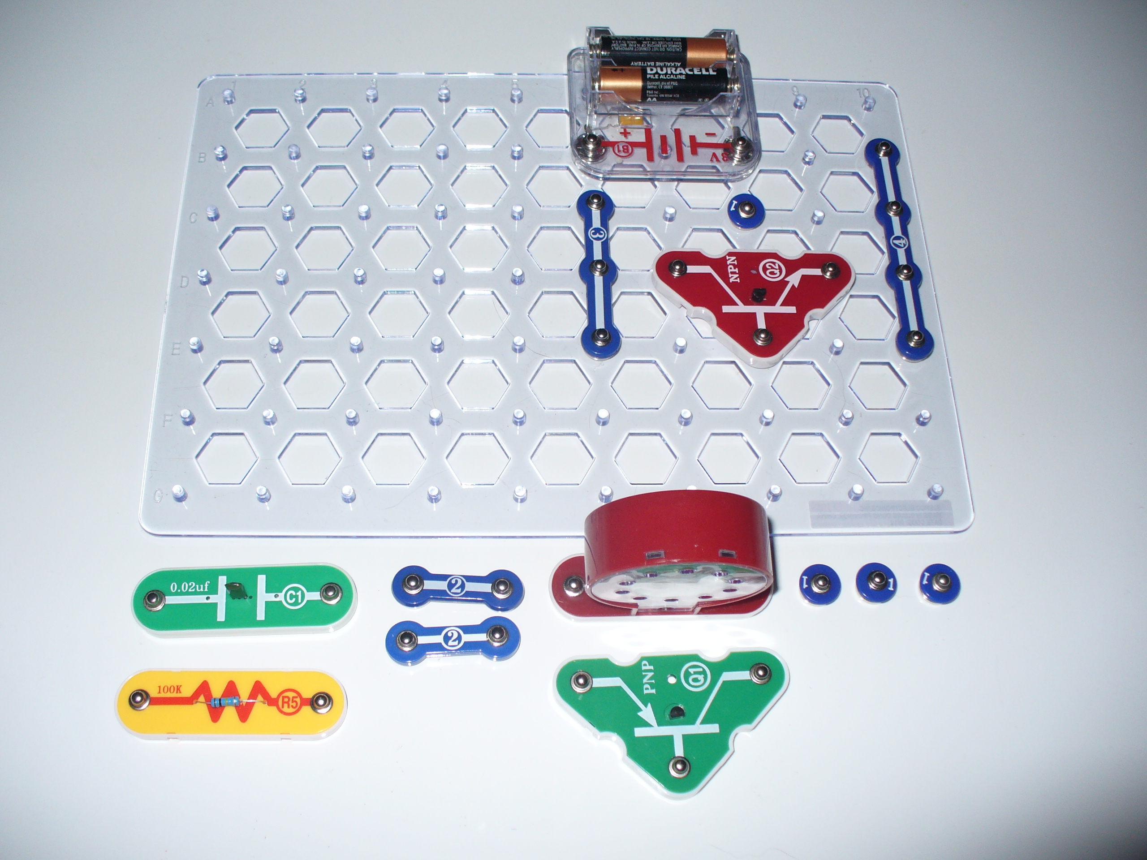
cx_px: 574
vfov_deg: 38.7
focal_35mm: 37
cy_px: 430
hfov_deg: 50.1
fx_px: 1226
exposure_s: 1/30
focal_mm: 6.1
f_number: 2.8
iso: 100
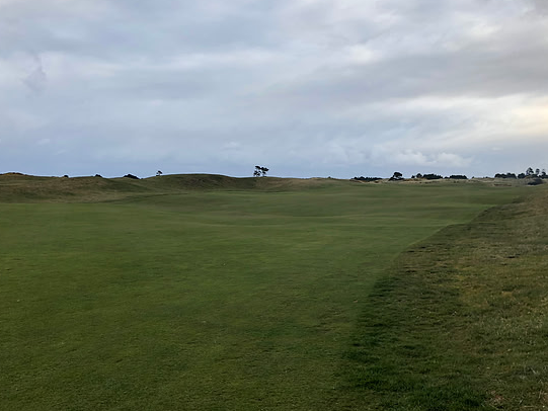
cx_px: 279
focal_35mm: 30
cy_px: 213
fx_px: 475
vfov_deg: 46.8
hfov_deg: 59.9
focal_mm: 4
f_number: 1.8
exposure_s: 1/120
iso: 25
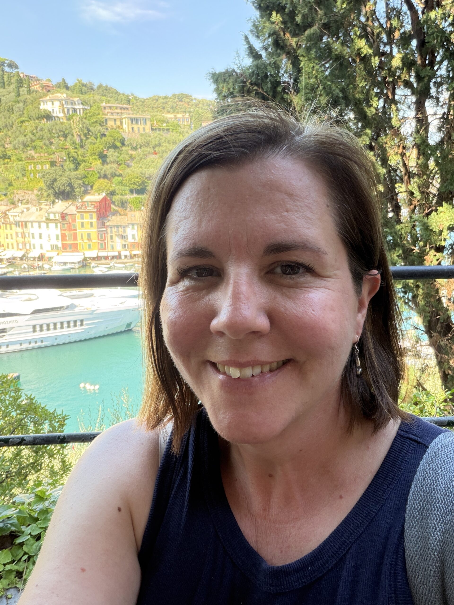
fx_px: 525
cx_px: 227
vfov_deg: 60.0
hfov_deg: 46.8
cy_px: 302
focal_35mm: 30
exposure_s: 1/79
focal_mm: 2.71
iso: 80
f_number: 1.9
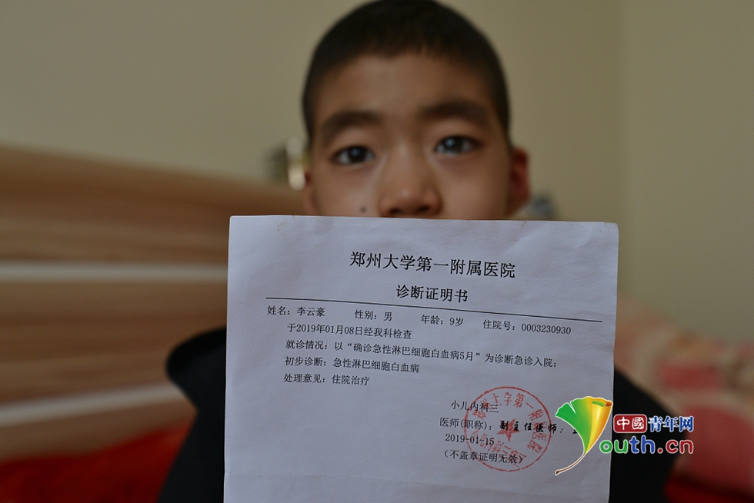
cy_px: 252
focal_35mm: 30
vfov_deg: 43.6
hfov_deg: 61.9
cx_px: 377
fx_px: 628
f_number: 3.5
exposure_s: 1/320
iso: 640
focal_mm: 30
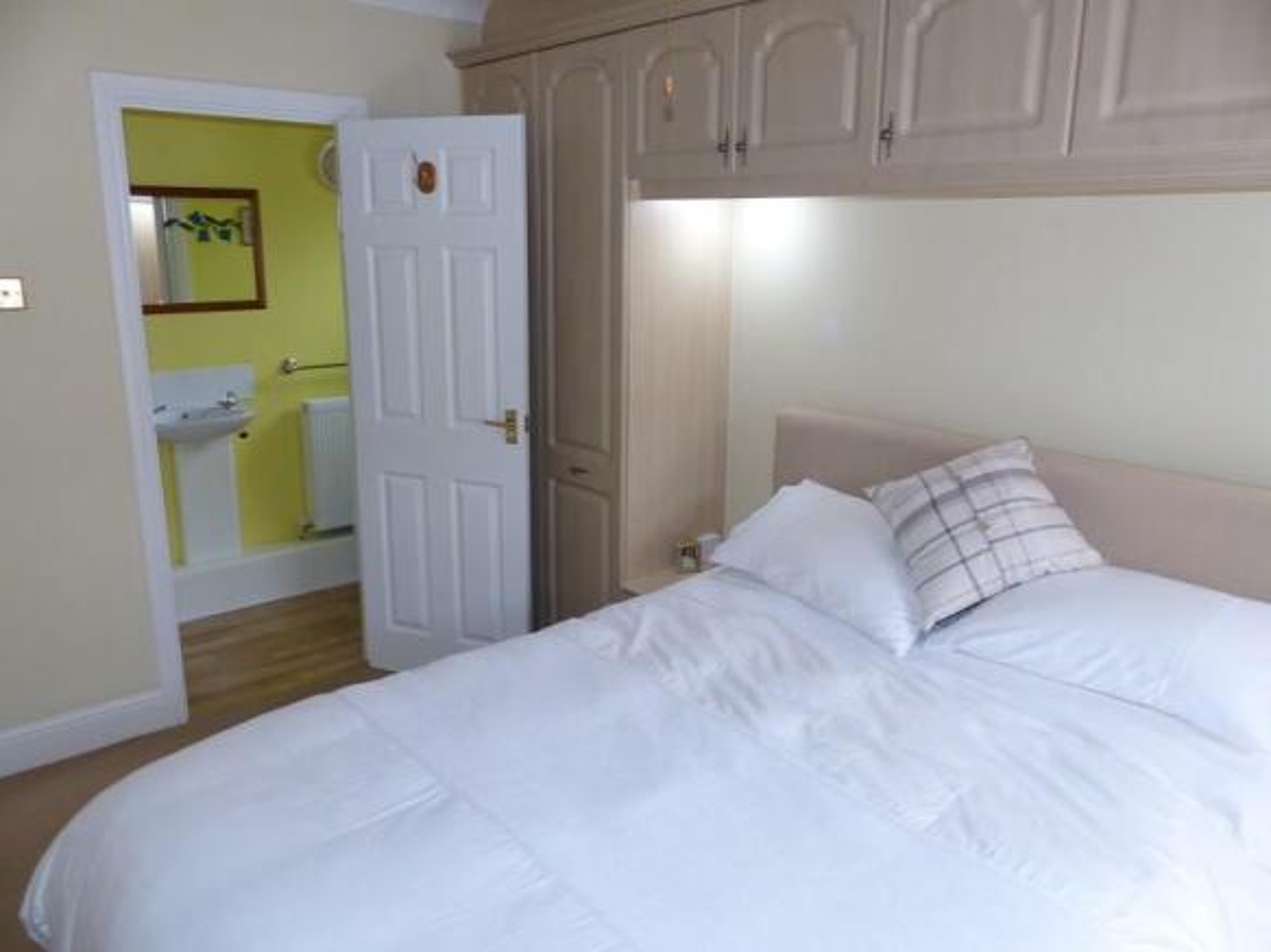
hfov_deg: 69.4
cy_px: 476
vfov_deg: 54.9
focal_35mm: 25
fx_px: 918
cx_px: 636
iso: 200
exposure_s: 1/60
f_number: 2.8
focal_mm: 4.5
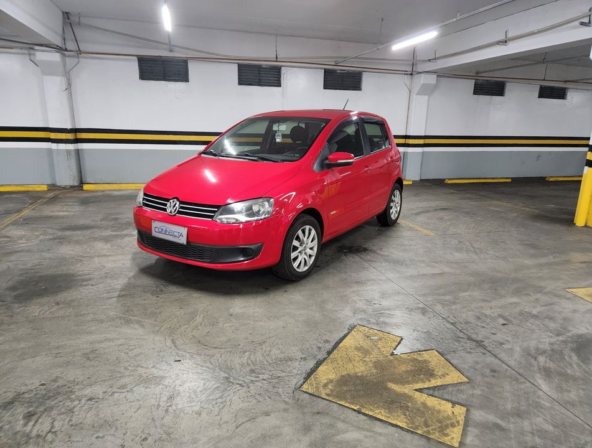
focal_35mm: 23
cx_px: 296
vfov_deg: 59.2
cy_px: 224
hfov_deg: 73.7
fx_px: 395
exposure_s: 1/120
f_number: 1.8
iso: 1000
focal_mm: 5.4
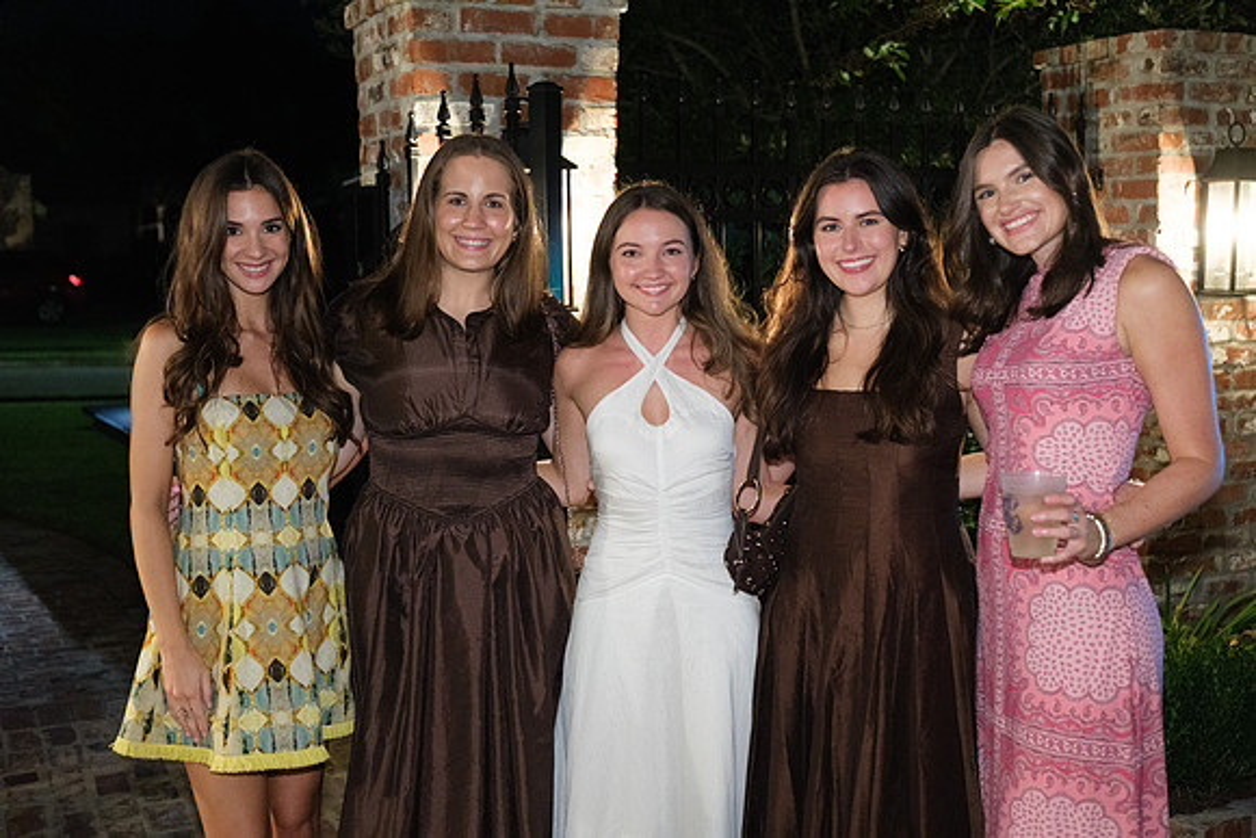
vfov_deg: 32.6
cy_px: 419
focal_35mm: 41
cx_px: 628
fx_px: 1431
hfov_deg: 47.4
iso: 2500
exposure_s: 1/80
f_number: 2
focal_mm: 27.5
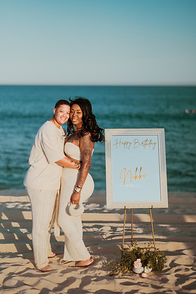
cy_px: 147
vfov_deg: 34.5
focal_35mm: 58
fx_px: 474
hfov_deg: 23.4
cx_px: 98
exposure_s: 1/6400
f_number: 1.8
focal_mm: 58
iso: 100
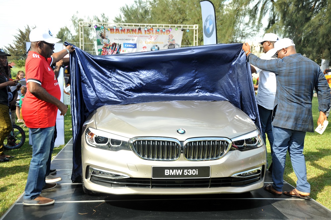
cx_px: 166
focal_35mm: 40
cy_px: 110
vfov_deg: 33.3
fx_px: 367
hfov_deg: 48.5
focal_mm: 40
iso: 250
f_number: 7.1
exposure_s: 1/160
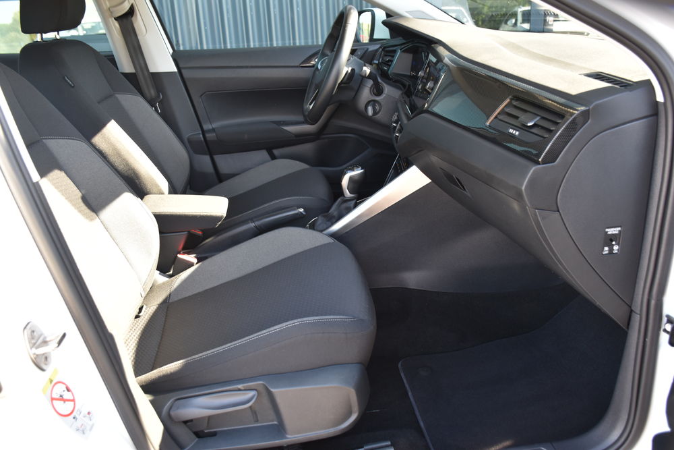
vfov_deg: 43.6
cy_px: 225
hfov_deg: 61.9
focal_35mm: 30
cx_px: 337
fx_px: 562
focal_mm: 20
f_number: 4.5
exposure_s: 1/80
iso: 400
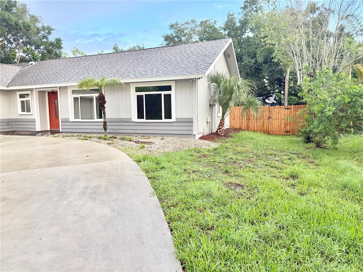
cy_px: 136
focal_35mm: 24
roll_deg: +0.7
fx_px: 252
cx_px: 182
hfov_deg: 71.6
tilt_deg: -6.3
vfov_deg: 56.8
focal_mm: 6.76
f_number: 1.78
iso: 200
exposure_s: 1/217
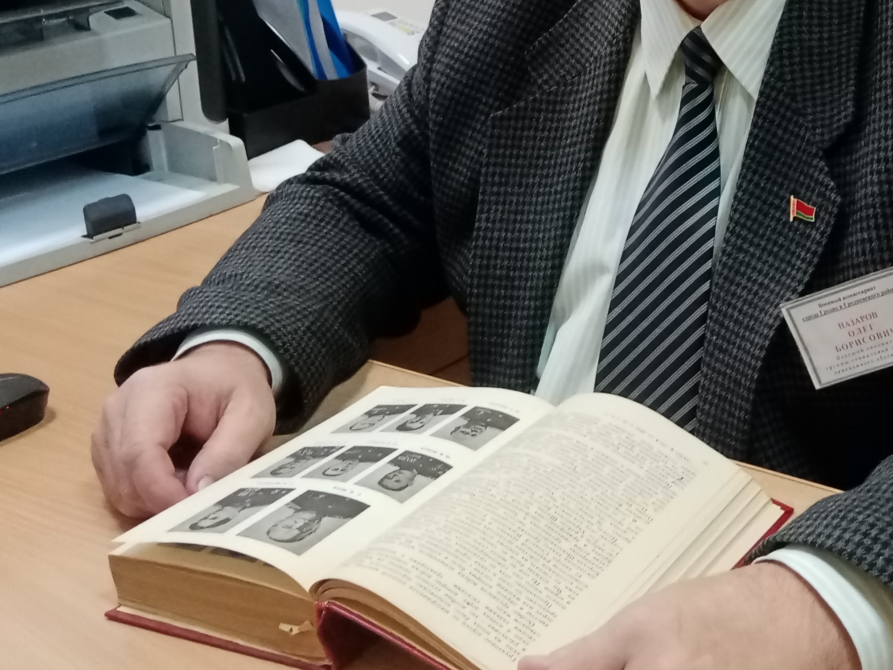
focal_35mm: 54
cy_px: 151
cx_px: 814
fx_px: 1393
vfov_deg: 26.6
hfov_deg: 33.5
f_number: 1.8
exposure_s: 1/33.3
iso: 367
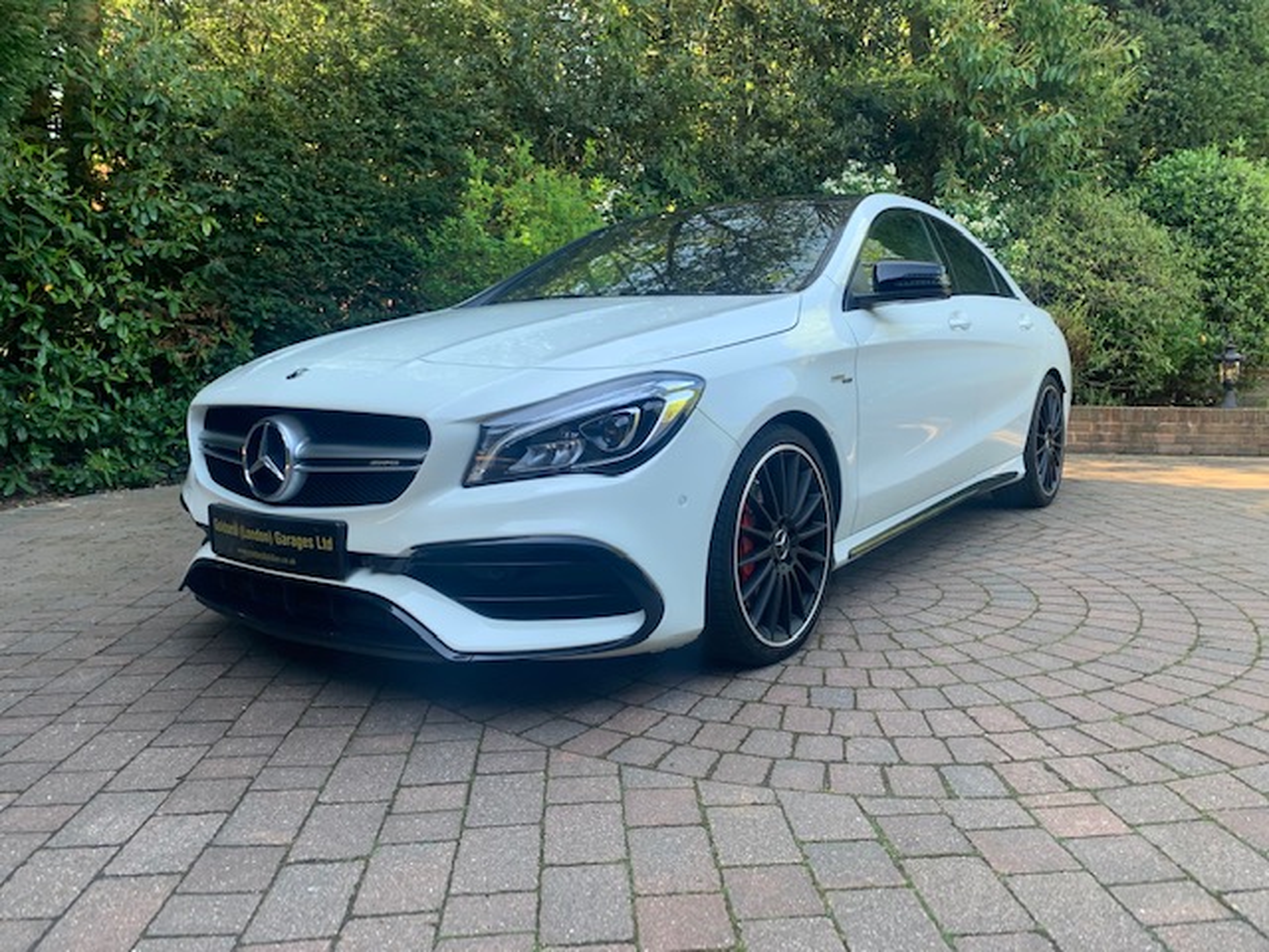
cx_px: 634
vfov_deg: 53.1
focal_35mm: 26
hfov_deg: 67.3
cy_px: 476
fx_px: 953
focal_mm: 4.25
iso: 40
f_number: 1.8
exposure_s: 1/121
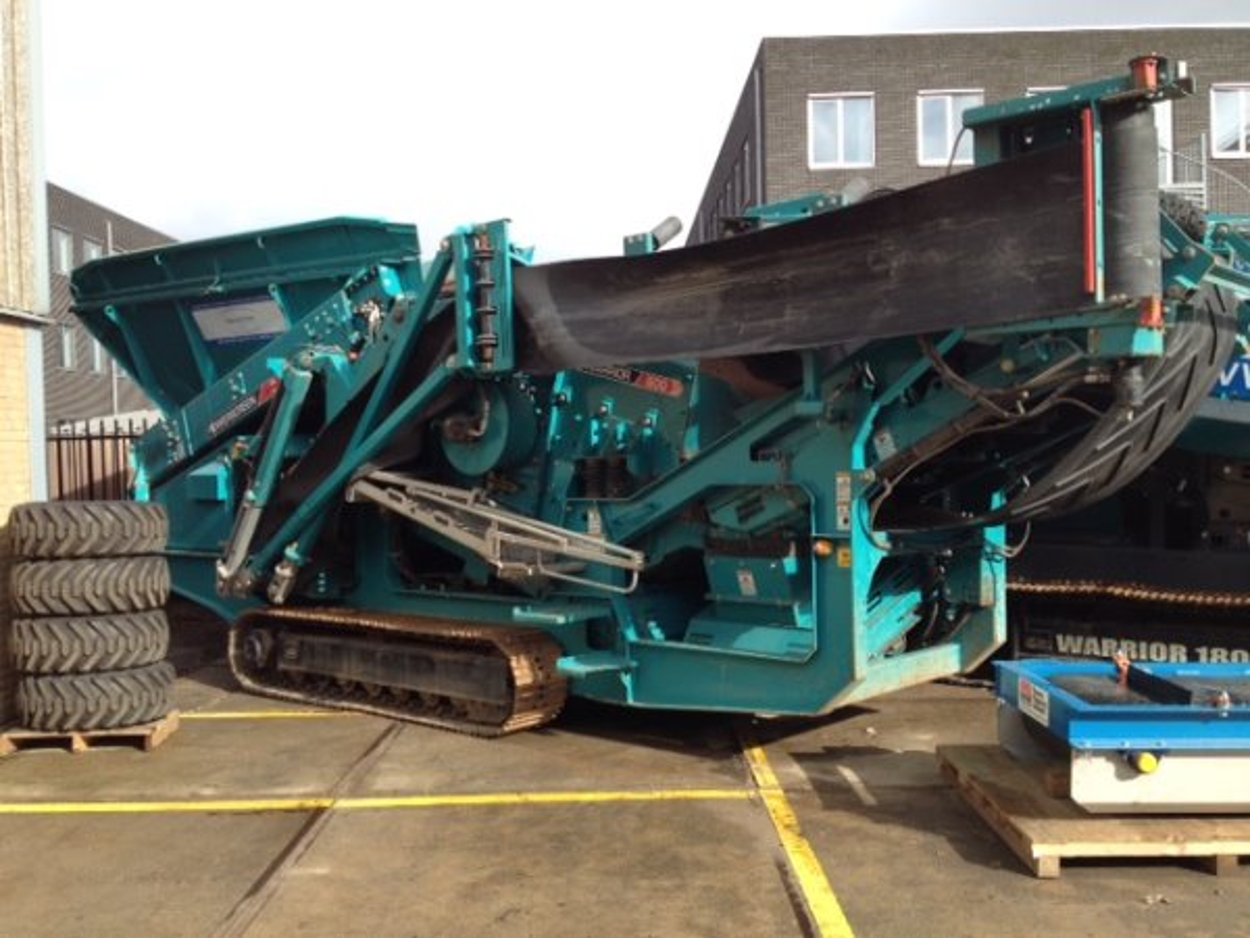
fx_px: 1264
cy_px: 469
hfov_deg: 52.6
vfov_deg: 40.7
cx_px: 625
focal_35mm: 35
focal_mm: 4.28
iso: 50
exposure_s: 1/812
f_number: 2.4
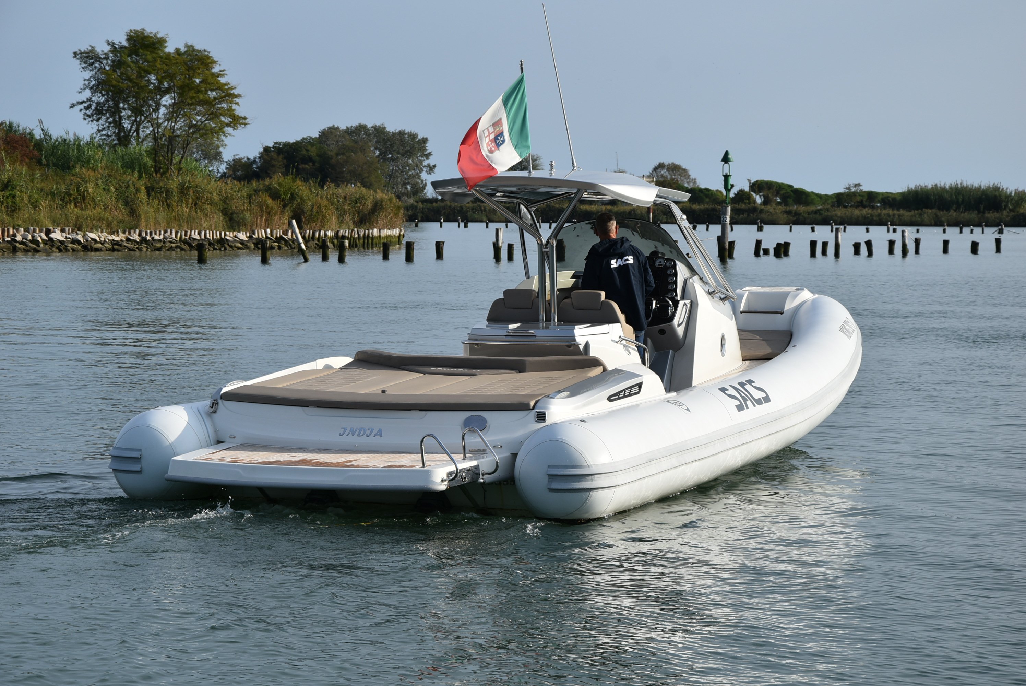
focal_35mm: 112
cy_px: 343
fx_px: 3209
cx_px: 513
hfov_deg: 18.2
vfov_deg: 12.2
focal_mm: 75
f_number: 9
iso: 100
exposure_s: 1/320
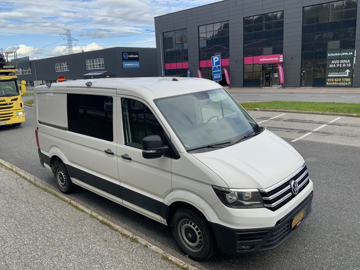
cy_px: 135
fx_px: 302
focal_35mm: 29
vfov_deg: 48.2
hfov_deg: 61.7
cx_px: 180
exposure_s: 1/816
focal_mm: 3
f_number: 1.8
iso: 16
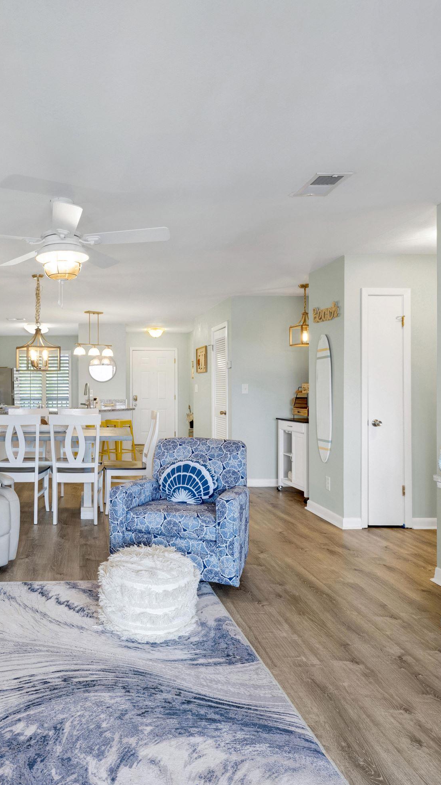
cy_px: 378
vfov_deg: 78.7
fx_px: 478
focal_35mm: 23
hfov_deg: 46.5
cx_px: 80
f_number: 11
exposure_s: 1/3
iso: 400
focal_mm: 14
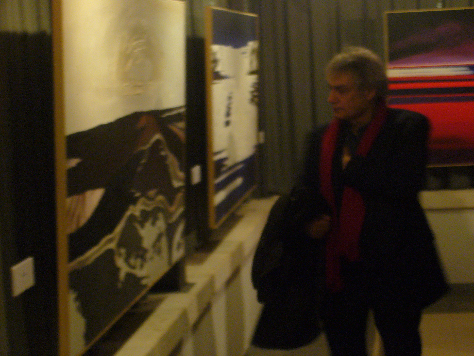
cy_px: 178
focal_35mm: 105
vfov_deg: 14.1
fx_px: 1438
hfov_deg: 18.7
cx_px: 237
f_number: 5
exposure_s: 1/8
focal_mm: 17.4
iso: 200
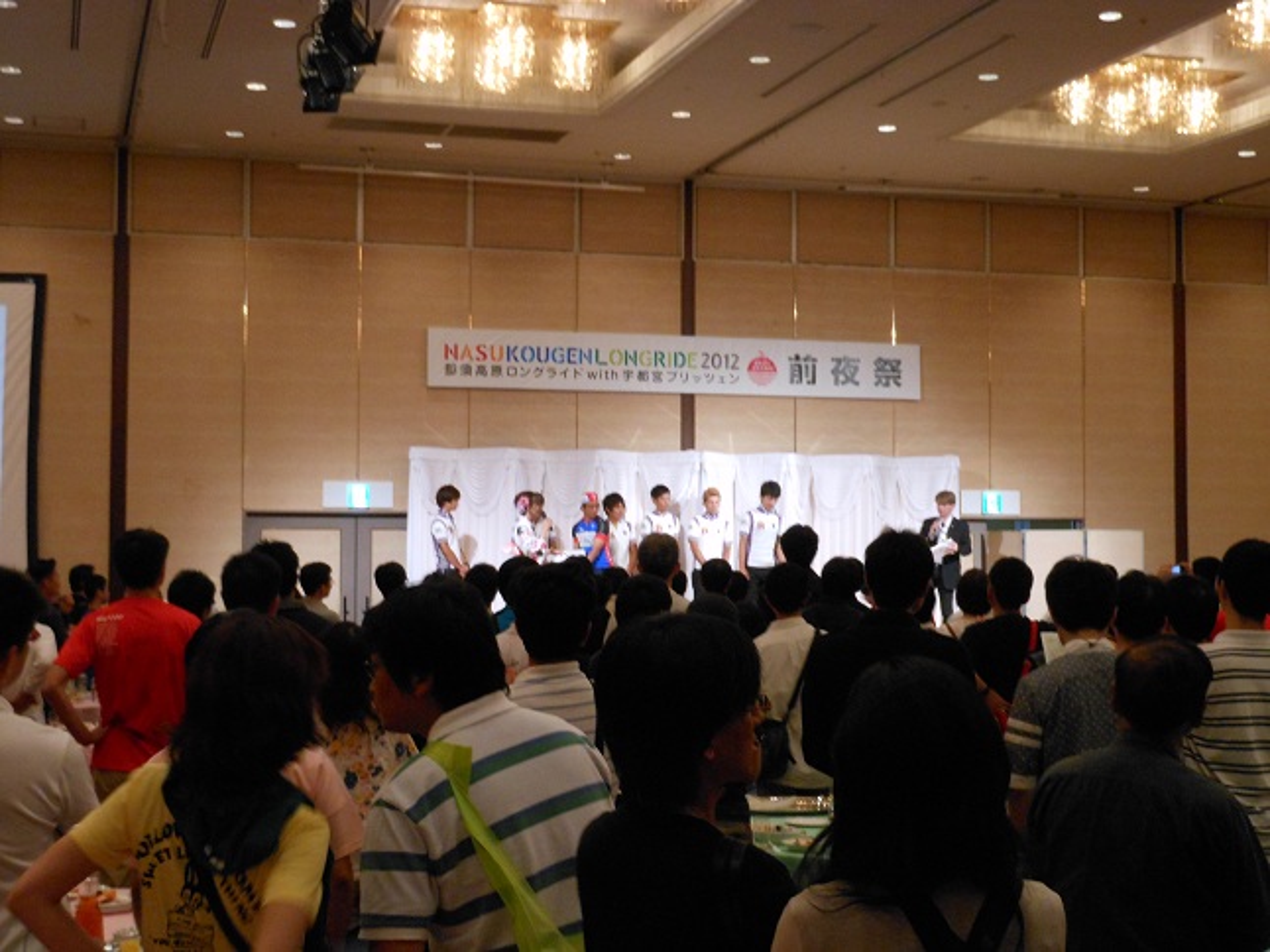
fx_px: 1980
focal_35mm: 54
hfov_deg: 35.6
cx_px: 635
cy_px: 476
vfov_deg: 27.0
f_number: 4.9
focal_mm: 9.6
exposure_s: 1/15
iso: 400
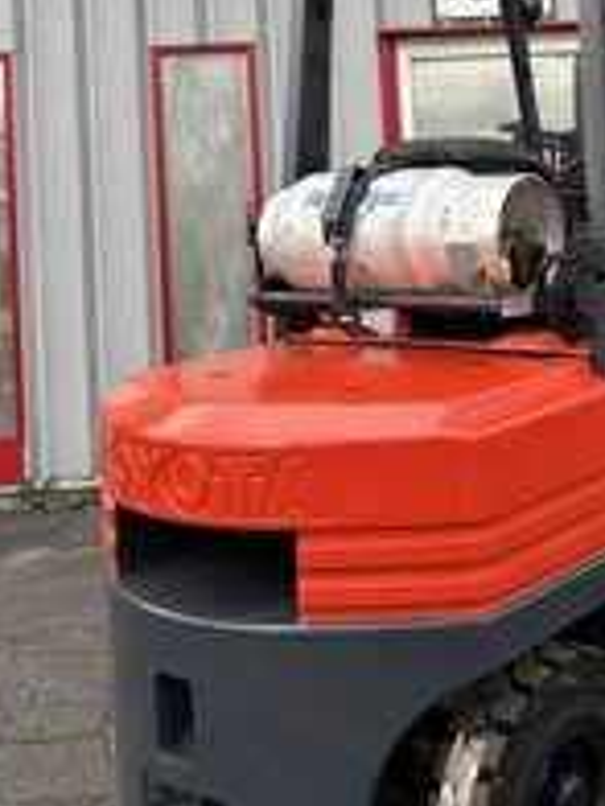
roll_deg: +4.3
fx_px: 1235
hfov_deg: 26.9
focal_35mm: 53
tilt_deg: +3.7
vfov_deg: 35.2
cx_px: 502
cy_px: 185
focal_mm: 5.96
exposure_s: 1/543
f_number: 1.6
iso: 64
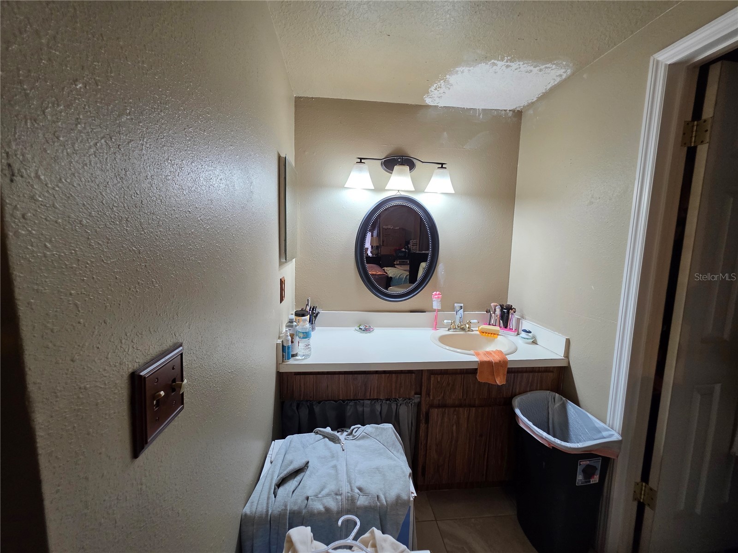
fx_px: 277
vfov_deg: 89.9
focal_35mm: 13
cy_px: 276
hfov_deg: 106.2
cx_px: 369
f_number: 1.9
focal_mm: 2.2
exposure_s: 1/120
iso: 200
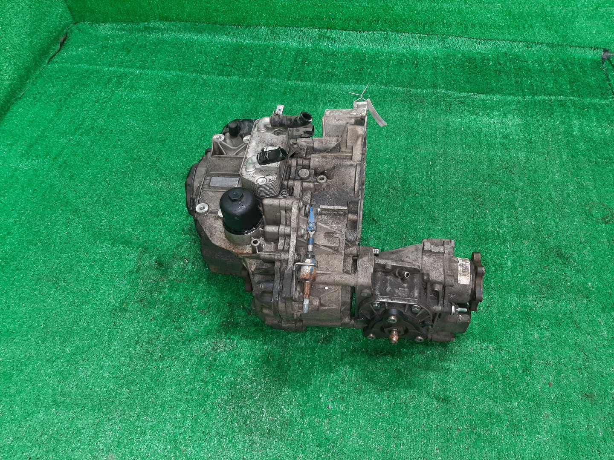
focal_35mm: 26
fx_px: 461
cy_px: 230
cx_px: 307
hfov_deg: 67.3
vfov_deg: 53.1
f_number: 1.7
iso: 137
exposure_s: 1/50
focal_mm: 3.93
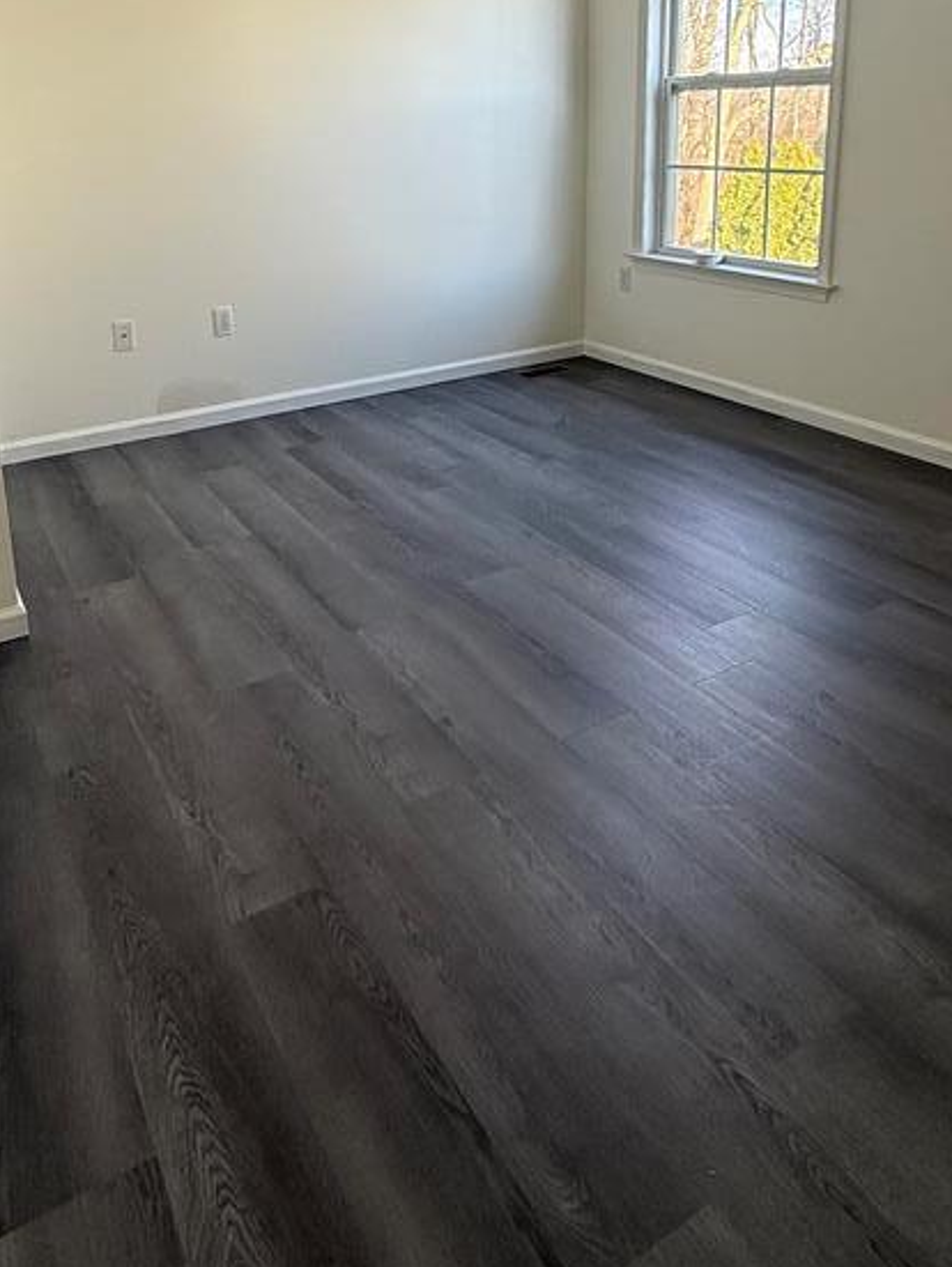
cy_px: 322
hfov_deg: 52.6
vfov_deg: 63.5
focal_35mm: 26
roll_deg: +1.9
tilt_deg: -11.1
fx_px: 952
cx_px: 366
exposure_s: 1/99
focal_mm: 2.22
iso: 100
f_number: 2.2
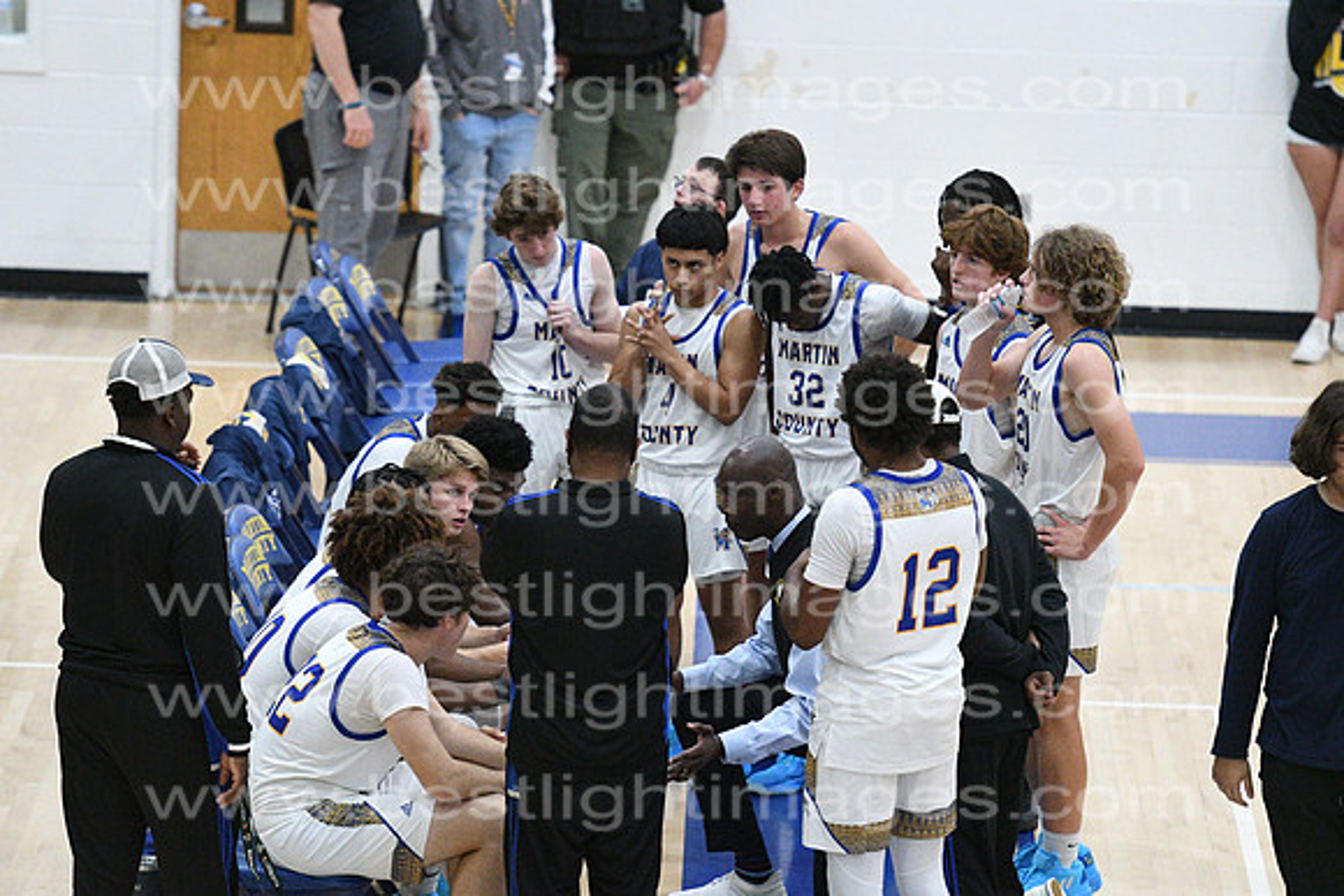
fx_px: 9522
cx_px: 672
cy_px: 448
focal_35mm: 255
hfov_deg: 8.1
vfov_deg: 5.4
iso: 9000
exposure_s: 1/800
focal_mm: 170
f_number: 3.5
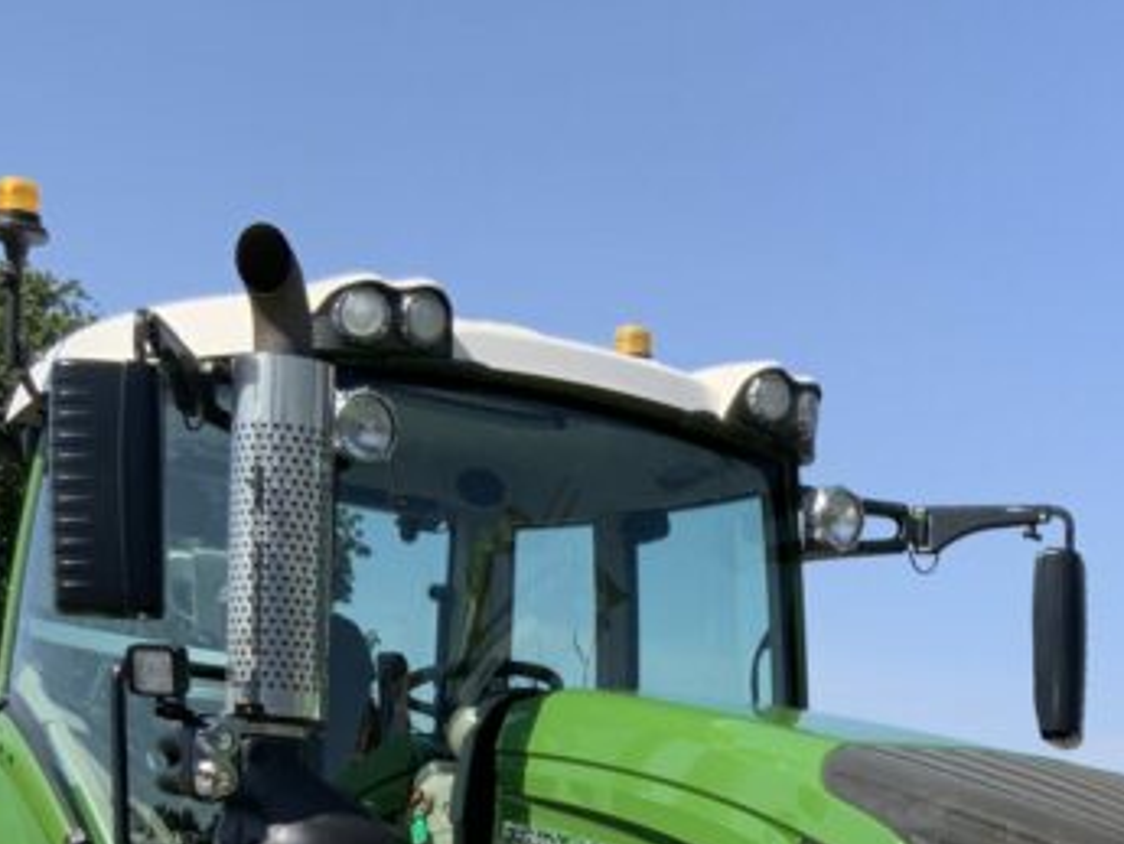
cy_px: 1114
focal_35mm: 86
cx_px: 929
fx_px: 2793
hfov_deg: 22.4
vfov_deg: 16.2
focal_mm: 3
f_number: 1.8
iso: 16
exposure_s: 1/1342
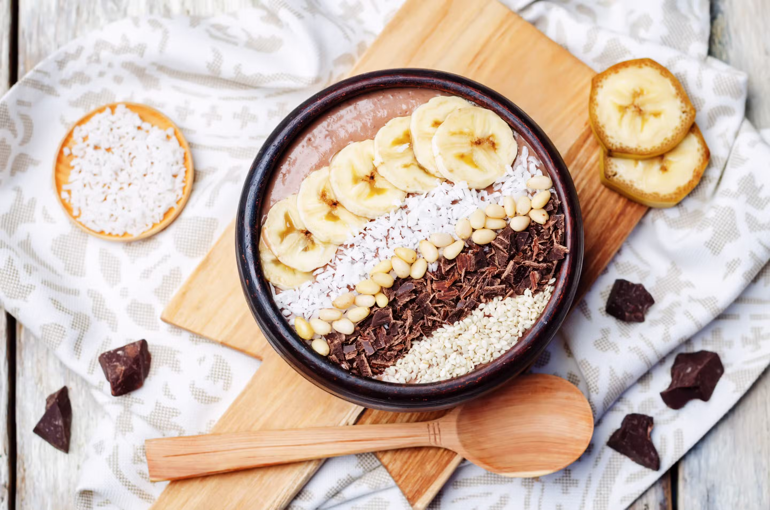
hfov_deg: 27.0
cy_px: 255
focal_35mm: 75
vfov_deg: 18.1
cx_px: 385
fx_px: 1601
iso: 100
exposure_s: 1/80
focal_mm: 50
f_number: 5
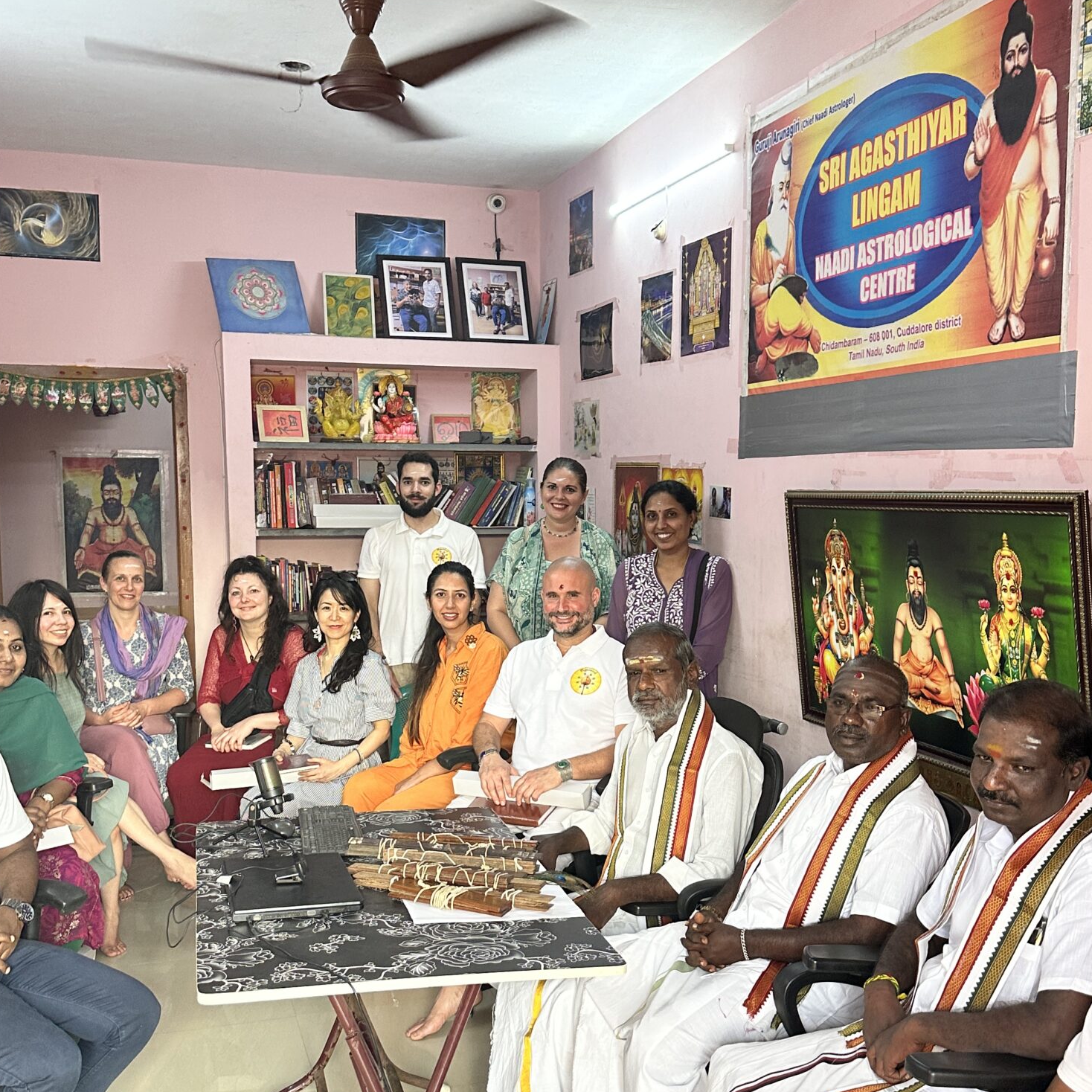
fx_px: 1321
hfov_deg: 44.9
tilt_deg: -6.4
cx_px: 550
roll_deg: -0.2
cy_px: 612
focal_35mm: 37
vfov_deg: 44.8
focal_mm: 6.86
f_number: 1.78
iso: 200
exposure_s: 1/100
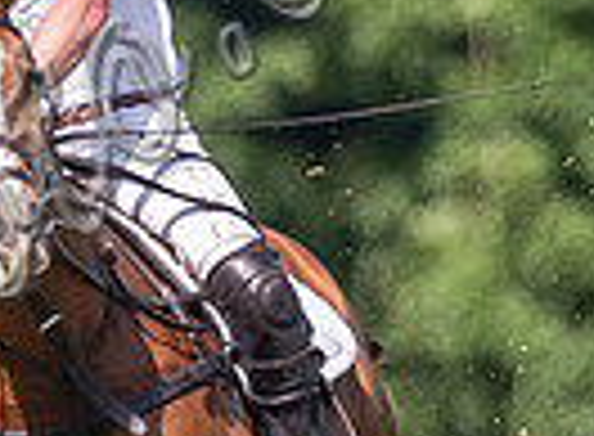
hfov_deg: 0.4
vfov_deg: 0.3
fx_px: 77972
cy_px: 644
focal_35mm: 4577
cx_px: -48
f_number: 4
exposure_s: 1/4000
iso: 400
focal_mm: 500
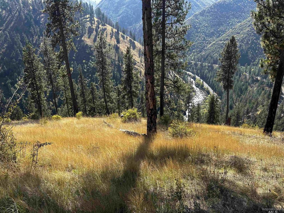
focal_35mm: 27
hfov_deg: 65.3
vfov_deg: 51.4
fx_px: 222
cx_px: 137
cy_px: 109
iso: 50
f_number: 1.5
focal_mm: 5.7
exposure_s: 1/1431
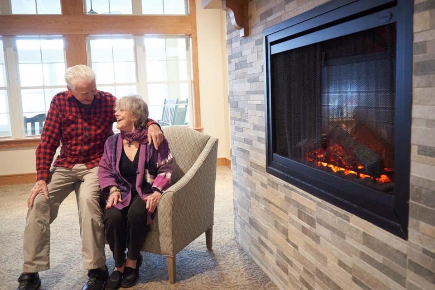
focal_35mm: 31
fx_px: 375
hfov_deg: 60.3
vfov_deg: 42.3
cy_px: 145
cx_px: 218
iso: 25600
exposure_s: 1/400
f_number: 3.5
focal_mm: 31
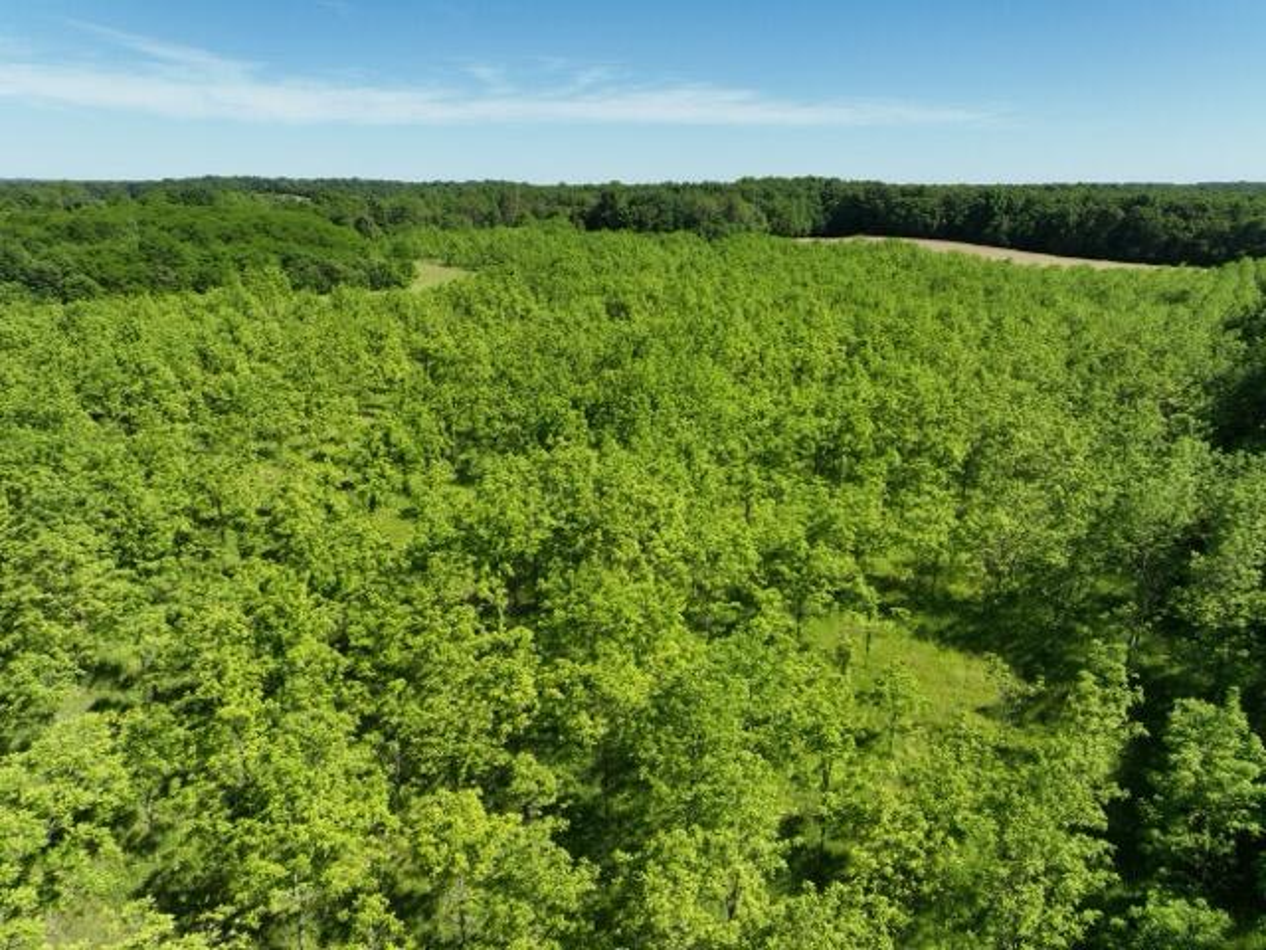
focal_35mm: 24
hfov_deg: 71.6
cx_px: 633
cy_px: 475
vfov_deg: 56.8
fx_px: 878
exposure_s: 1/1600
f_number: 2.8
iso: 100
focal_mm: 12.29
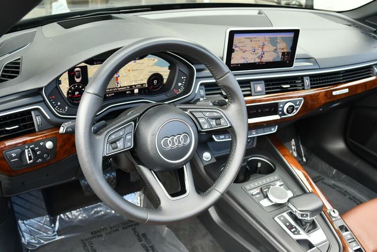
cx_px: 188
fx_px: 419
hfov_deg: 48.4
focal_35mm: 40
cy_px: 126
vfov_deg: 33.5
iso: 500
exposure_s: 1/250
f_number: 3.8
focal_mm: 20
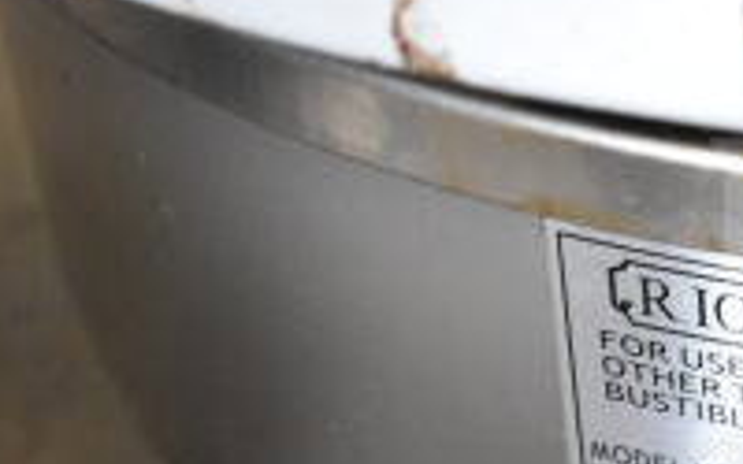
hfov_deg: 16.6
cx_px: 1040
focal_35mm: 117
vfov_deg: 11.2
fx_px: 2360
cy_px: 432
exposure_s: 1/40
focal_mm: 25
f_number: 4
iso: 5600
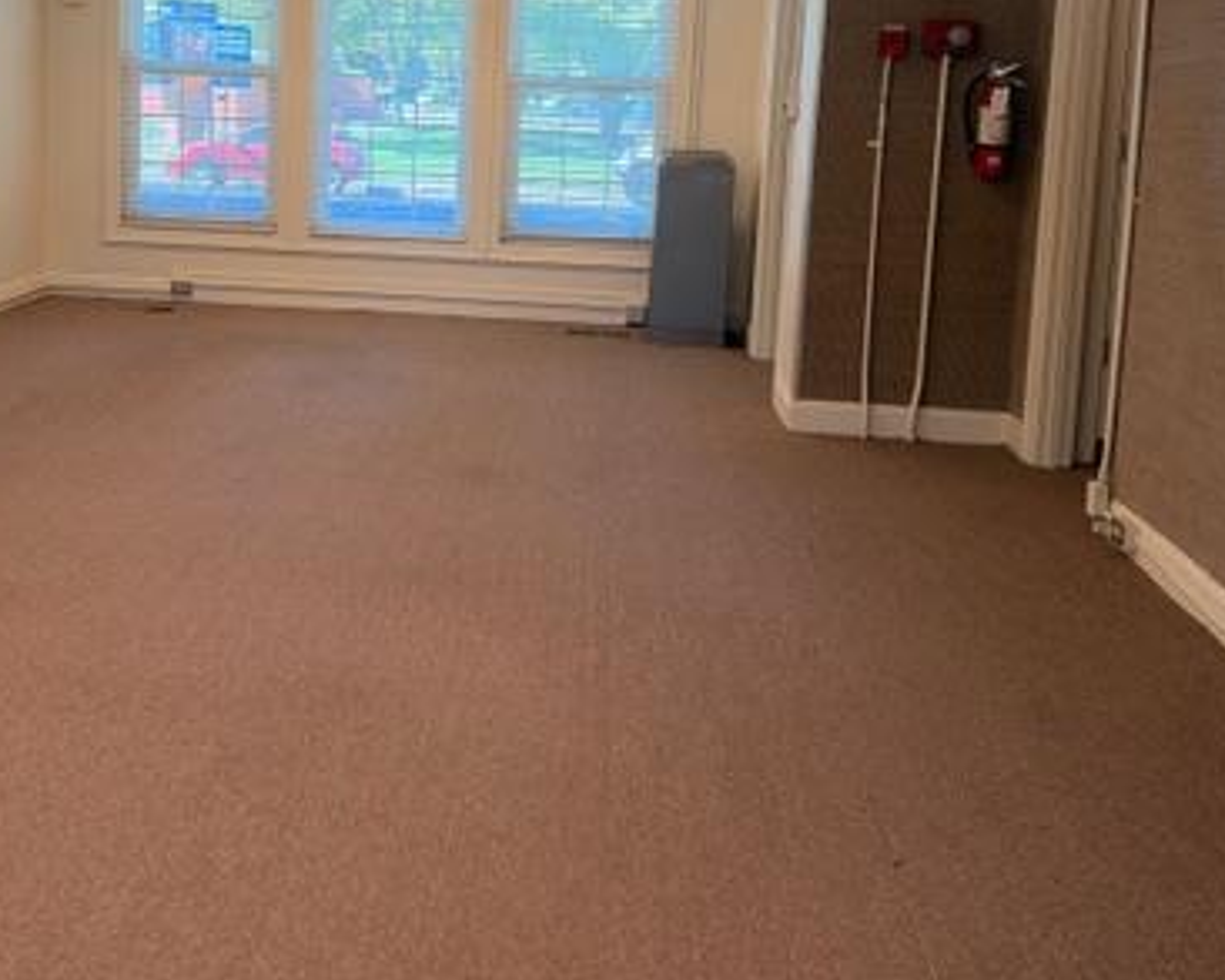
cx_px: 438
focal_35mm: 41
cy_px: 237
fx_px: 1487
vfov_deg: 35.6
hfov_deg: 44.3
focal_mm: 6.93
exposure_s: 1/128
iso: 200
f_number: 1.8
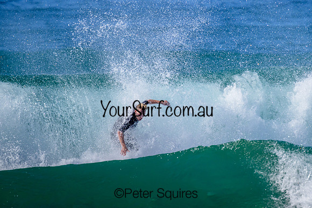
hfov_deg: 1.9
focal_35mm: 1090
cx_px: 213
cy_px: 66
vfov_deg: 1.3
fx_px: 9449
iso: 1000
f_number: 11
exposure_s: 1/2000
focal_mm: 800
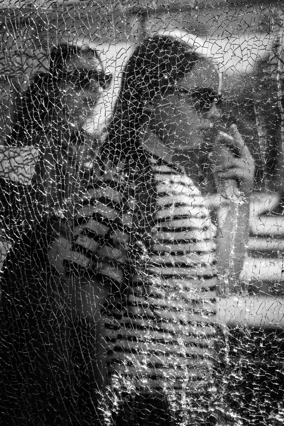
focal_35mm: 65
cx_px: -63
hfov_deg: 19.5
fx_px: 773
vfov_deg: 30.8
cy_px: 199
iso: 200
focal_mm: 40
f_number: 3.5
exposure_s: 1/2000
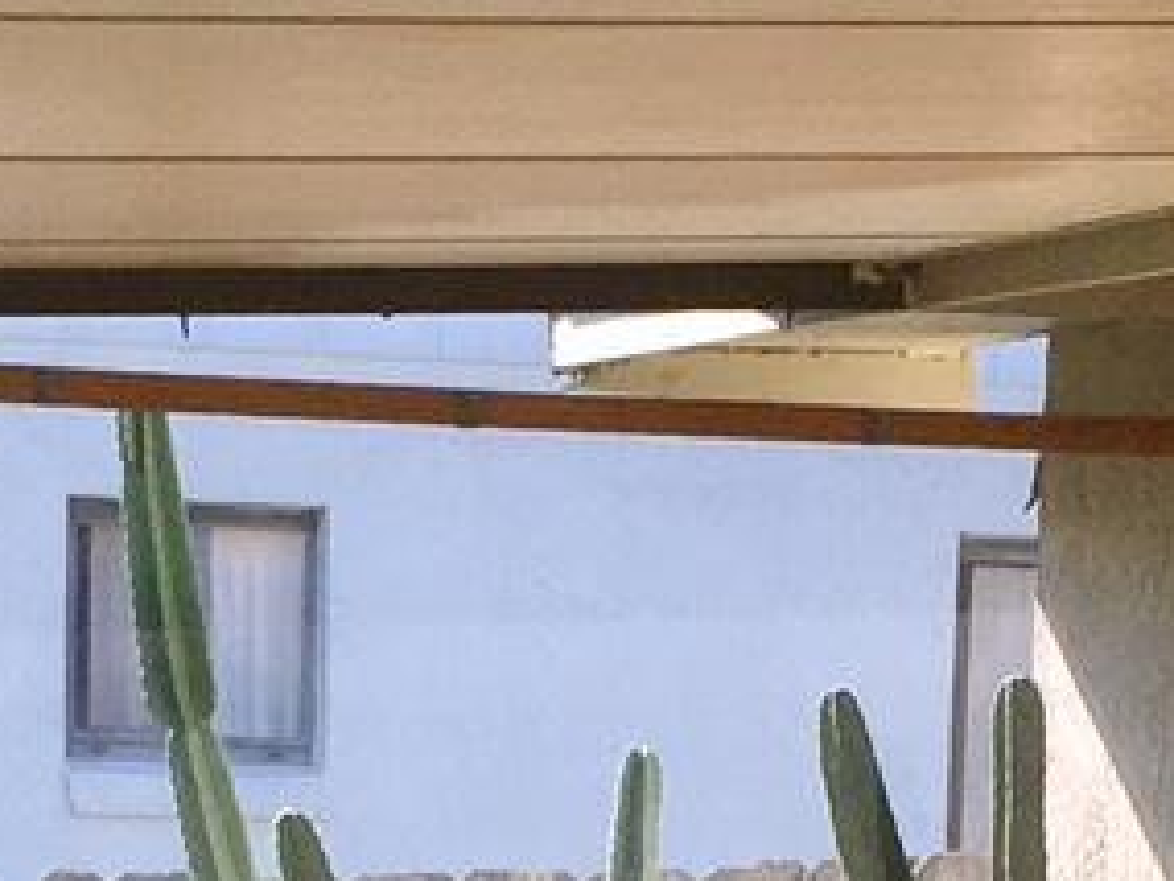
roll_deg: -3.9
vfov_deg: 8.2
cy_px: 2124
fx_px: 5632
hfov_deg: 11.9
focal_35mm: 166
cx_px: 696
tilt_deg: -13.7
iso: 32
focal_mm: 4.15
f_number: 2.2
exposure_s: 1/590
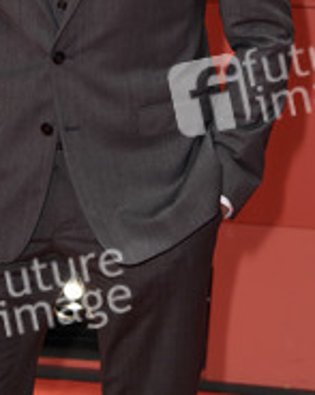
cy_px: -21
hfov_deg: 10.8
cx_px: 85
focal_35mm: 143
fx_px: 1668
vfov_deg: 13.3
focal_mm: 70
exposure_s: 1/160
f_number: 5.6
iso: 1600
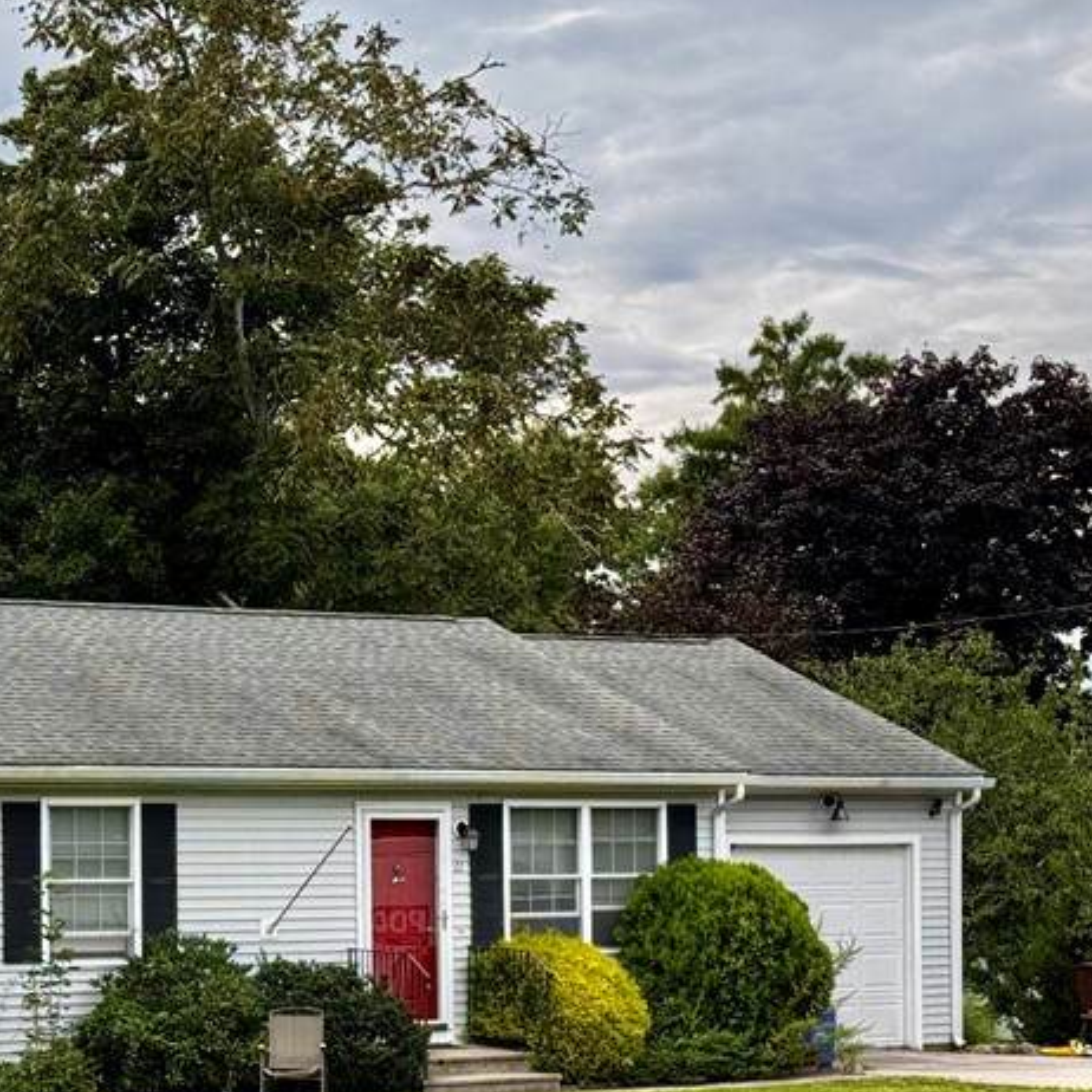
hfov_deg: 18.3
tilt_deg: -0.4
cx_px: 165
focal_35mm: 94
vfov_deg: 18.3
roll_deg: +1.1
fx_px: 3355
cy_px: 884
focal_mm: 6.76
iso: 64
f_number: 1.78
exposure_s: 1/439
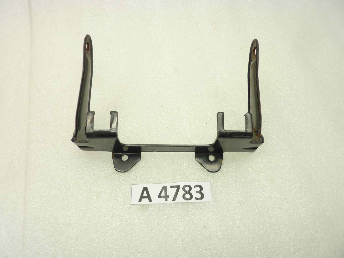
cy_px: 129
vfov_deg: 54.9
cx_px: 172
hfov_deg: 69.4
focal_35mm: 25
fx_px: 248
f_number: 3.3
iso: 80
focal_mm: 4.1
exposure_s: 1/15
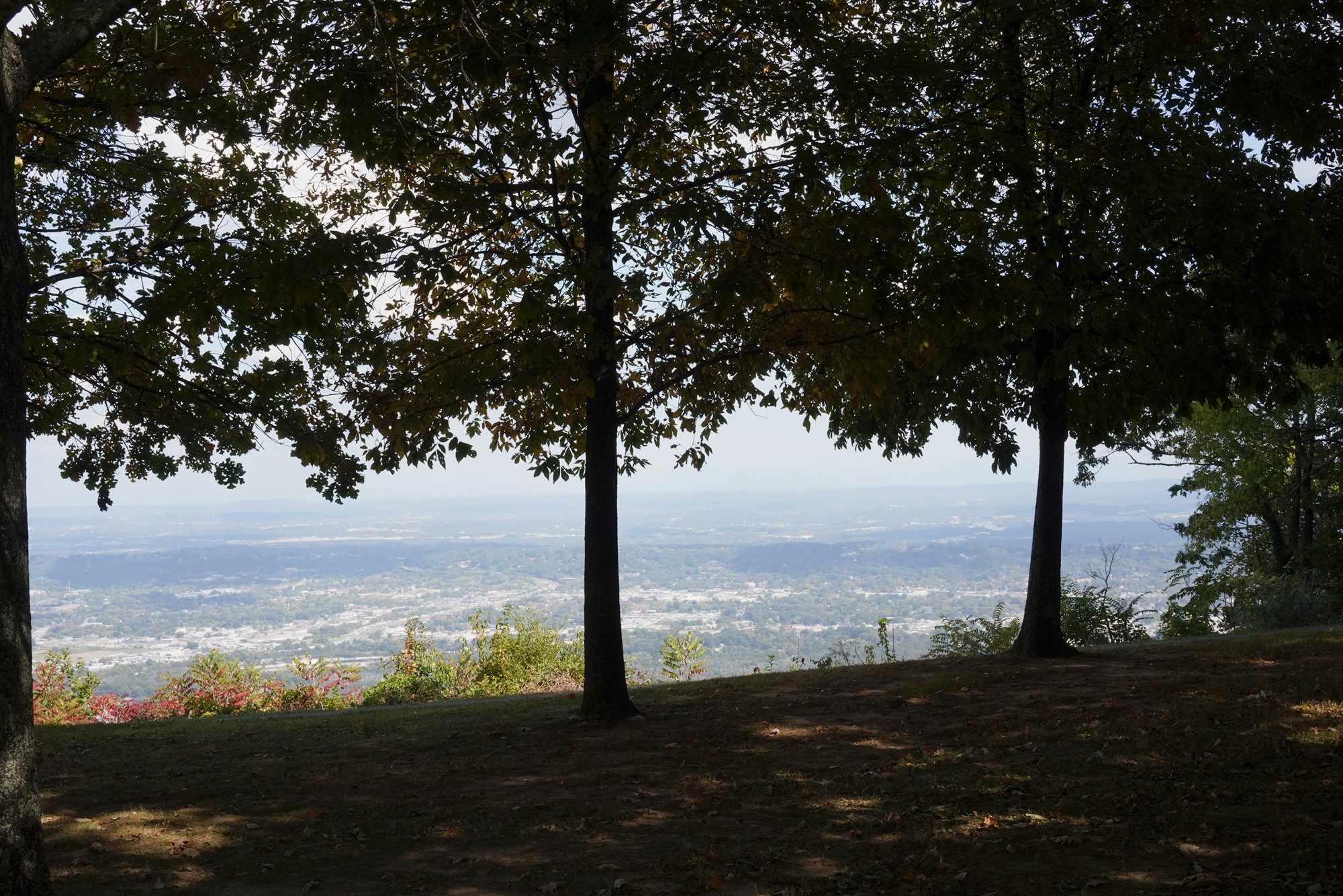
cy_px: 448
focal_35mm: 45
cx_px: 672
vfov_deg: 29.9
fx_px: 1679
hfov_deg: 43.6
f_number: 22
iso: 800
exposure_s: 1/200
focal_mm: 45
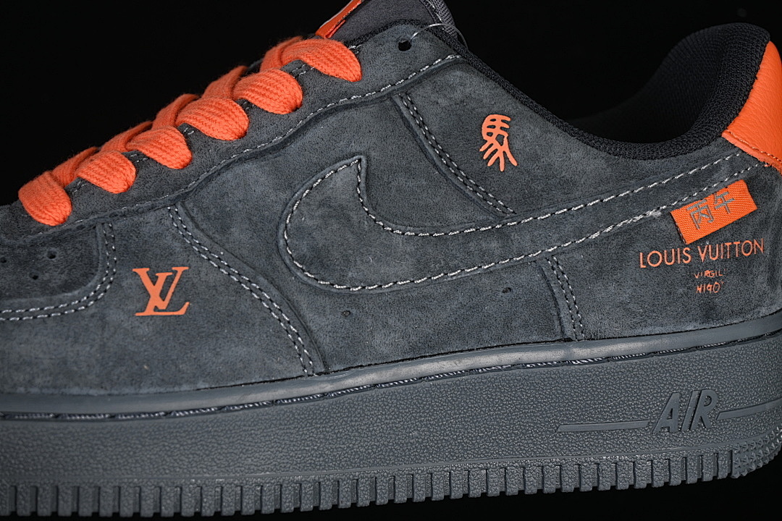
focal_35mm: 75
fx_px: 1629
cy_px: 260
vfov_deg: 18.2
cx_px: 391
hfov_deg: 27.0
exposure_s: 1/60
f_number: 6.3
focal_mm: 50
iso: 160
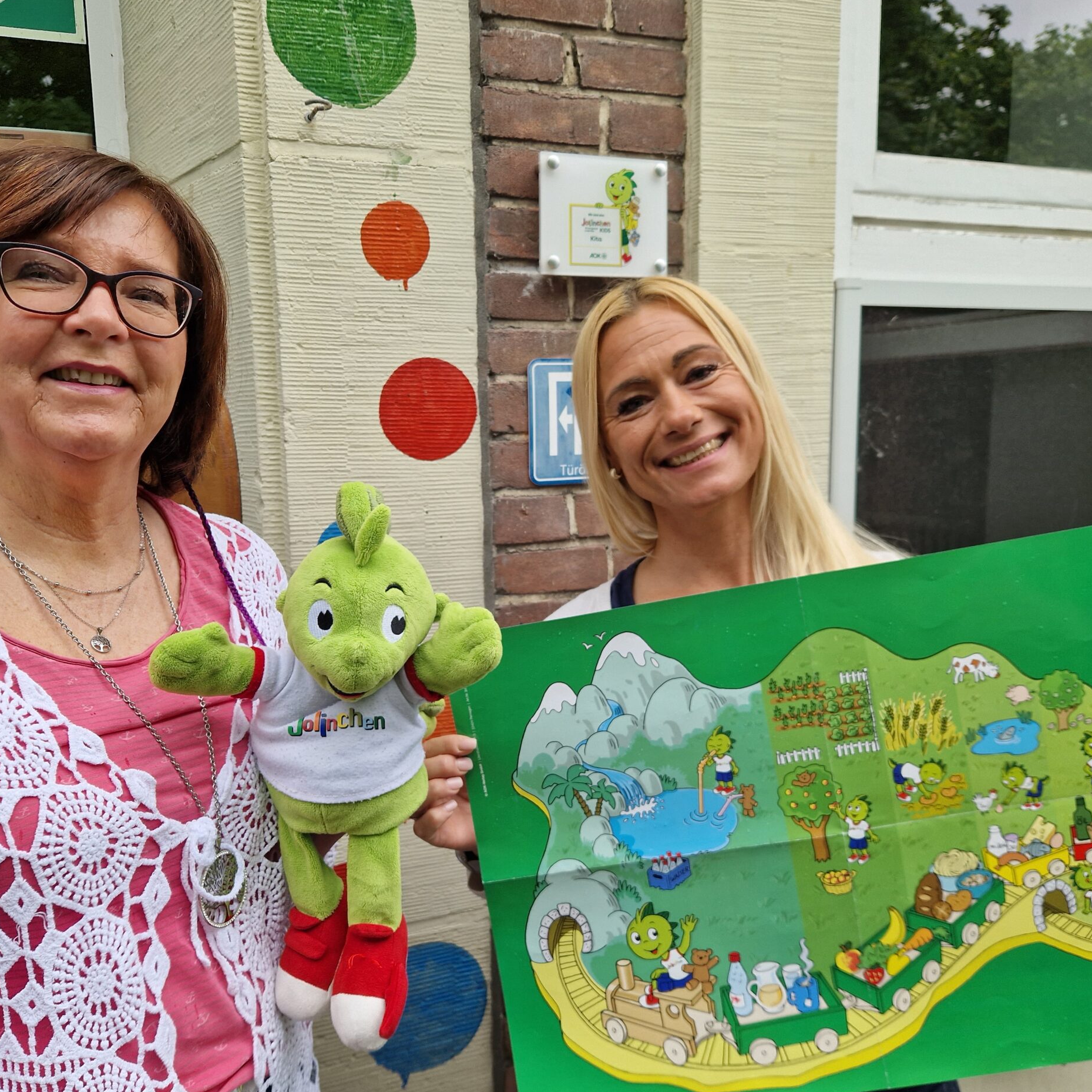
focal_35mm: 28
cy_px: 540
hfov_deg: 57.2
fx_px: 999
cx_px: 504
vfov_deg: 57.3
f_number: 1.8
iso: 50
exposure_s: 1/180
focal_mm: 5.4
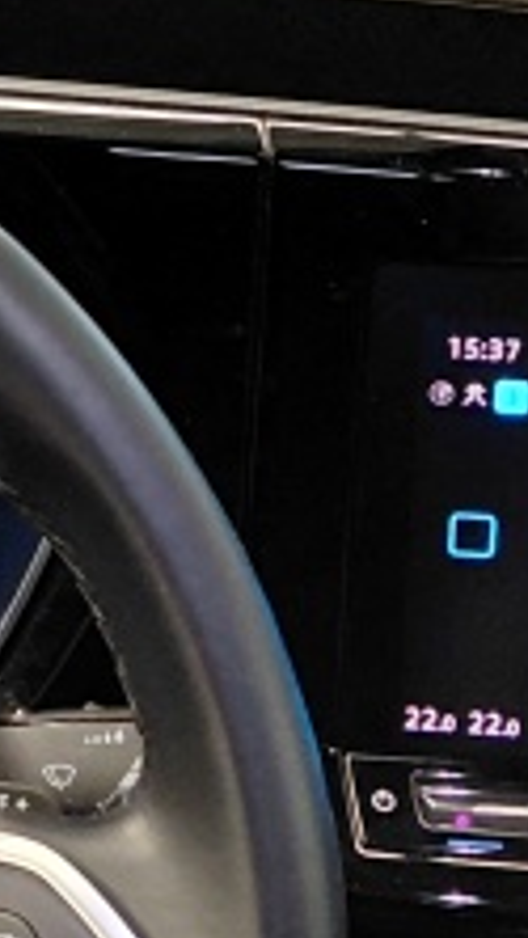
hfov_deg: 9.3
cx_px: -414
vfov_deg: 16.9
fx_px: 3109
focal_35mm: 125
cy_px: 87
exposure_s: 1/50.1
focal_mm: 4.69
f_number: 1.8
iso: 160
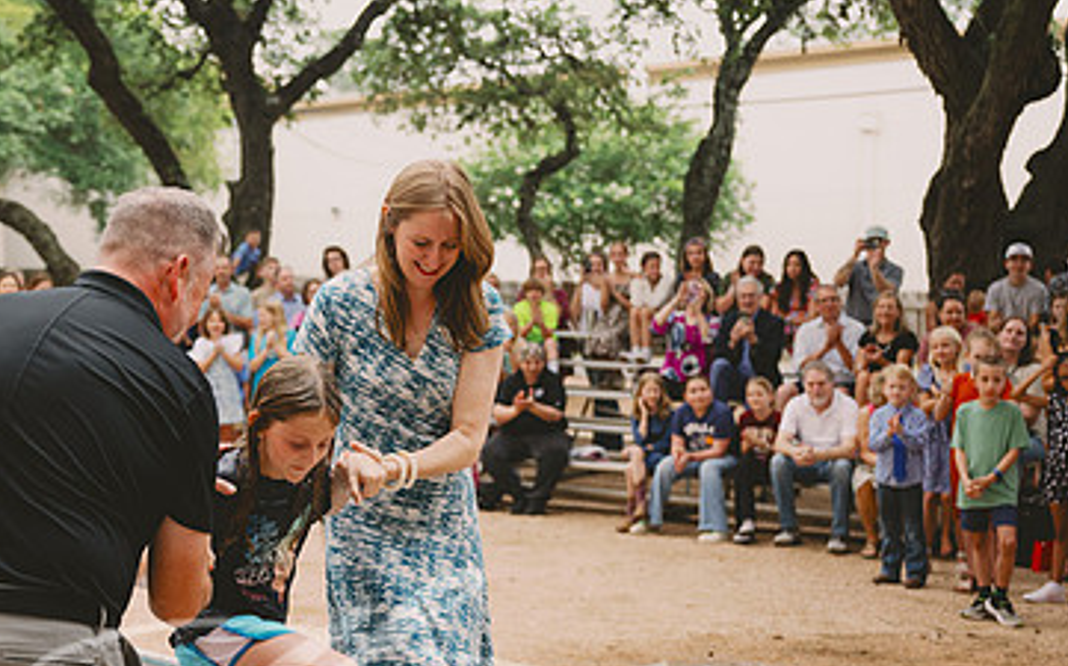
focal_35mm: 59
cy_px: 401
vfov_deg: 21.9
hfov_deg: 34.1
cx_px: 314
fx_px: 1716
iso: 250
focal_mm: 36
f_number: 2.8
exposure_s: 1/640
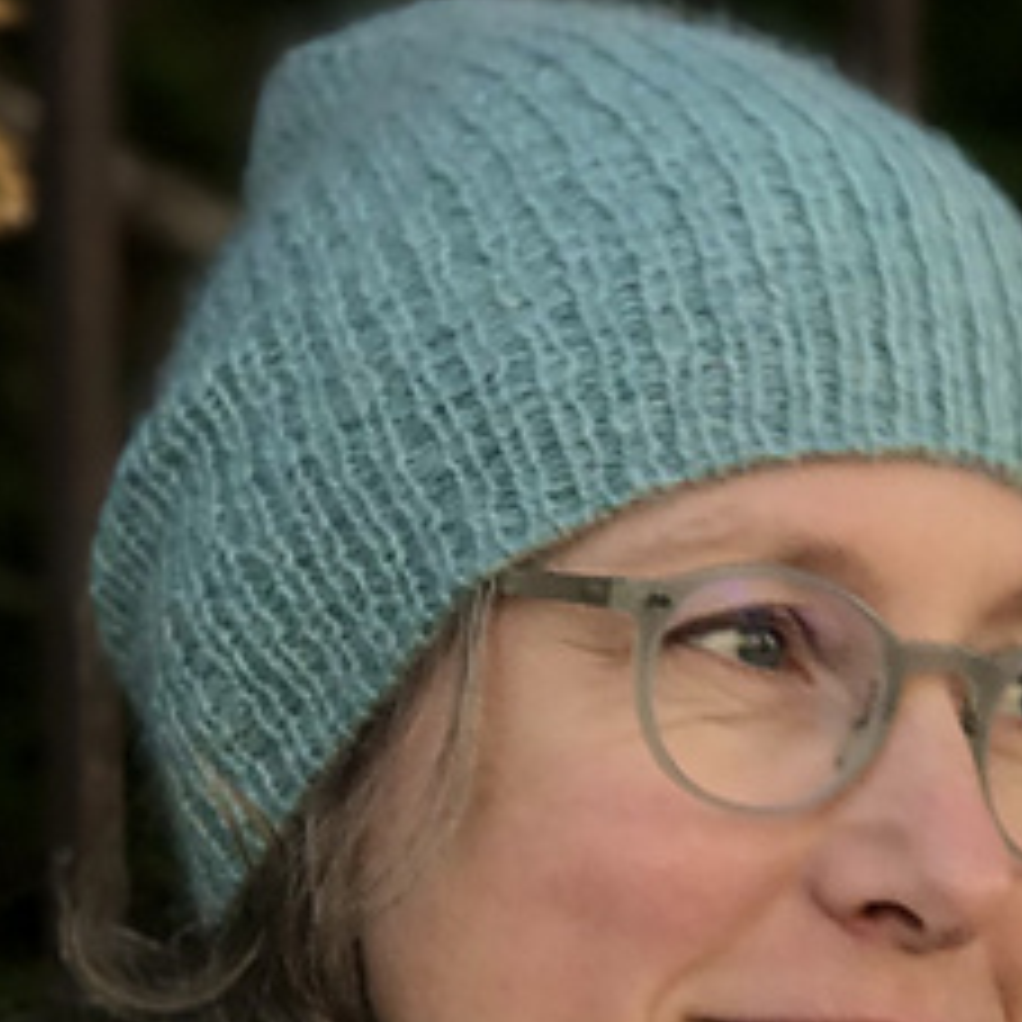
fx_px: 4743
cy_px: 990
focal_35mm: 142
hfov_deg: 12.3
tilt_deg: +2.4
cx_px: 810
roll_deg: +1.3
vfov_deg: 12.2
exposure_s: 1/175
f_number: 2.8
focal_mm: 6.6
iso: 20
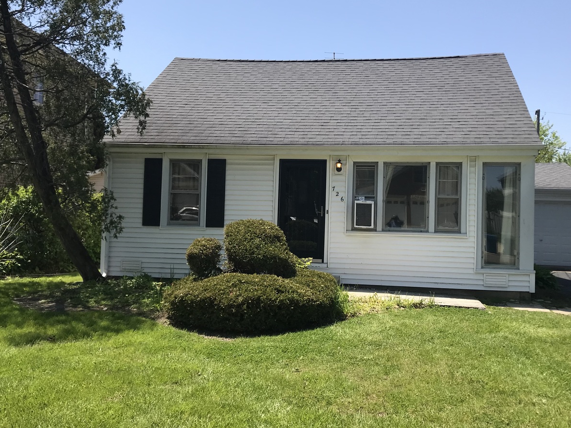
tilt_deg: +1.8
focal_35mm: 34
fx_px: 561
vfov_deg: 41.8
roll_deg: -1.7
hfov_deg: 53.8
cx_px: 322
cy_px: 202
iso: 20
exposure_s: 1/1916
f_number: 1.8
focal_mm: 3.99
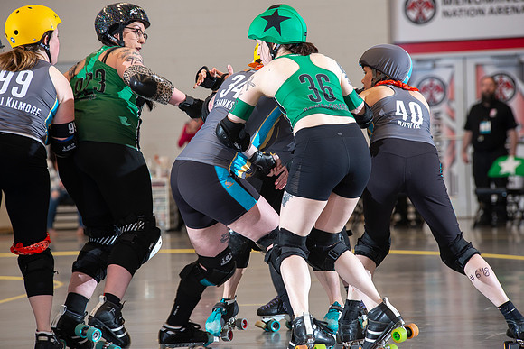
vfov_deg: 6.9
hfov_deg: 10.3
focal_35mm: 200
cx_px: 262
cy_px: 174
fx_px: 2912
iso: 640
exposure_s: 1/160
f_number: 5.6
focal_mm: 200
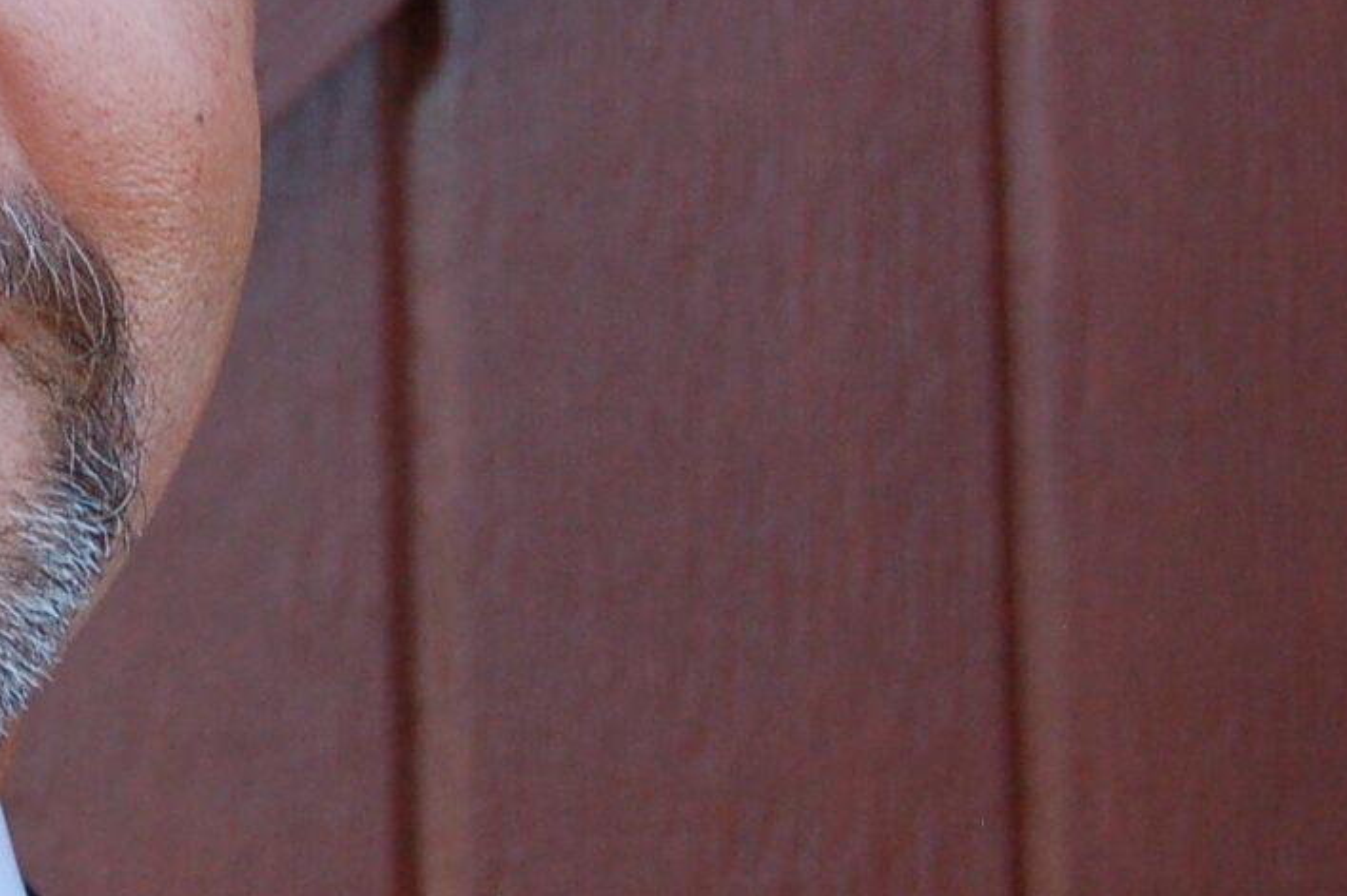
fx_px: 7097
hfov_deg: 10.6
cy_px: 146
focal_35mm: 190
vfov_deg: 7.2
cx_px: -289
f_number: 4.8
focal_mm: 35
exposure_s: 1/160
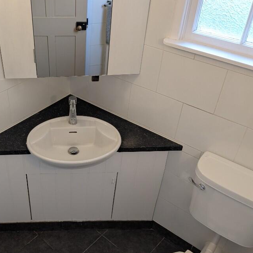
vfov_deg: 43.8
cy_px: 132
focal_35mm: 38
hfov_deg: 42.3
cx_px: 58
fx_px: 314
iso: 52
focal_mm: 4.38
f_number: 1.73
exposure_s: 1/33.3
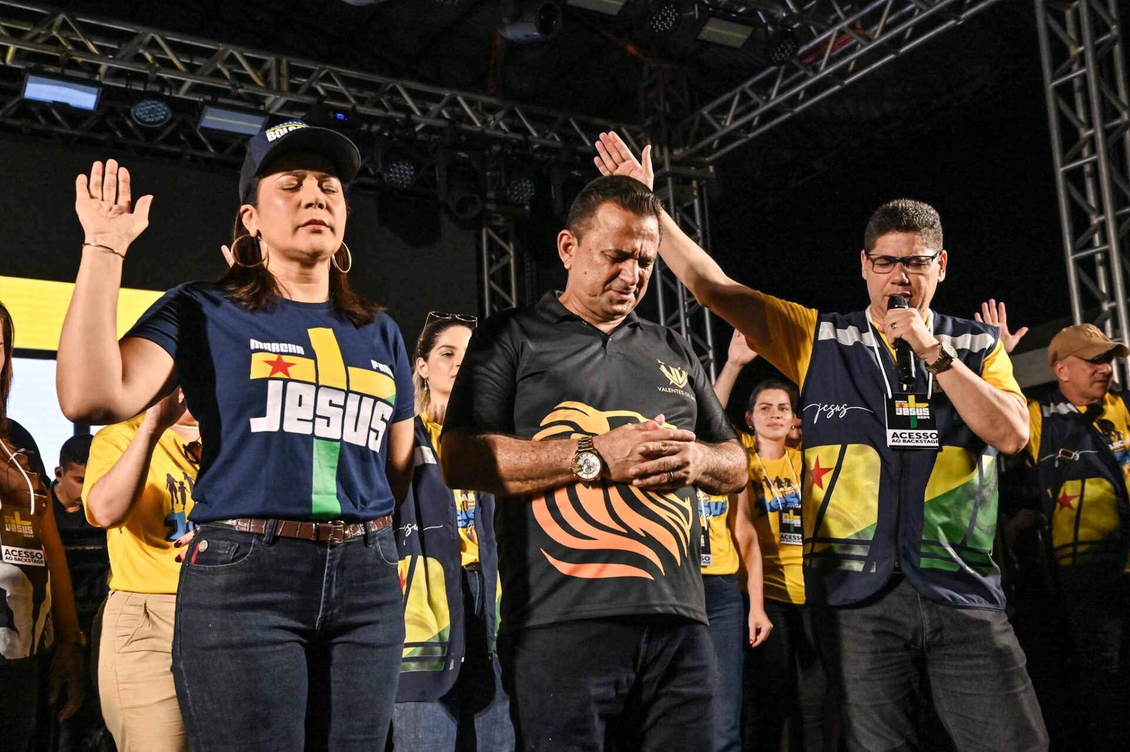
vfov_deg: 33.4
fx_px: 1255
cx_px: 565
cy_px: 376
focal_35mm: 40
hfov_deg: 48.5
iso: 4000
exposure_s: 1/500
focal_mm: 40
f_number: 7.1
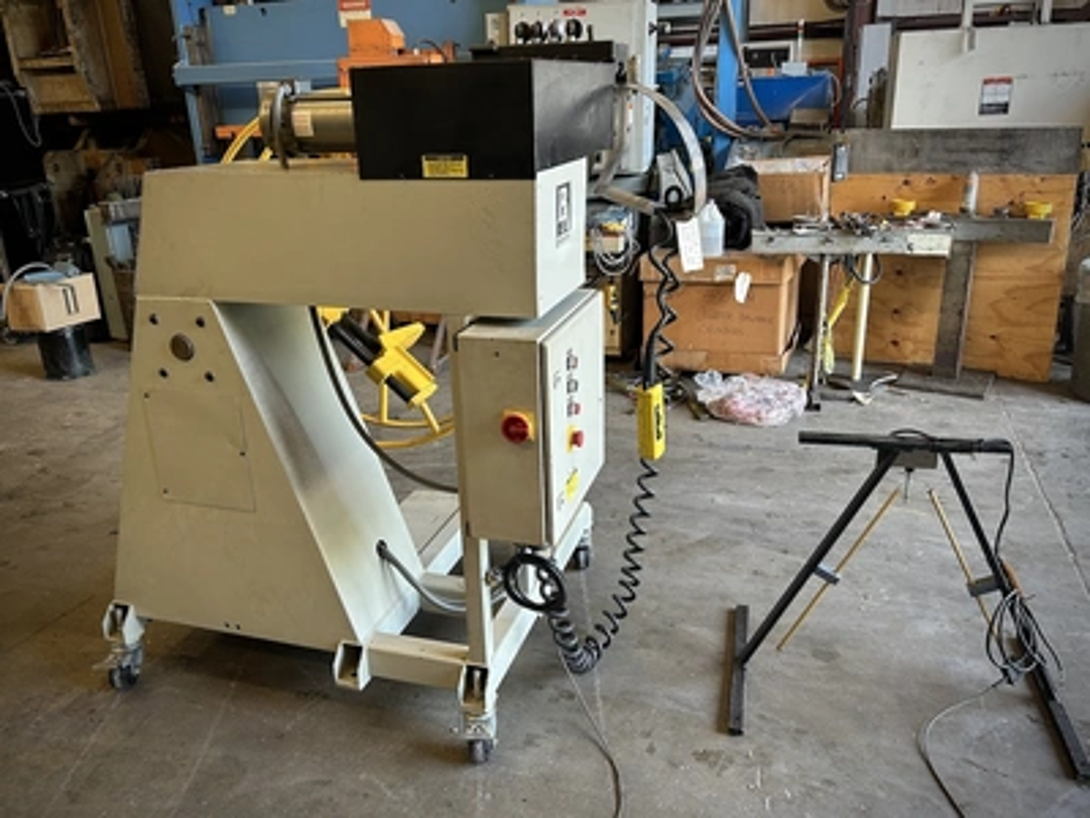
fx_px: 819
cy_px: 409
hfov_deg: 67.3
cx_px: 545
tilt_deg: -20.2
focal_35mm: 26
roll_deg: +0.7
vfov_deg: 53.1
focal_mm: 5.7
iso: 125
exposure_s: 1/121
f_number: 1.5
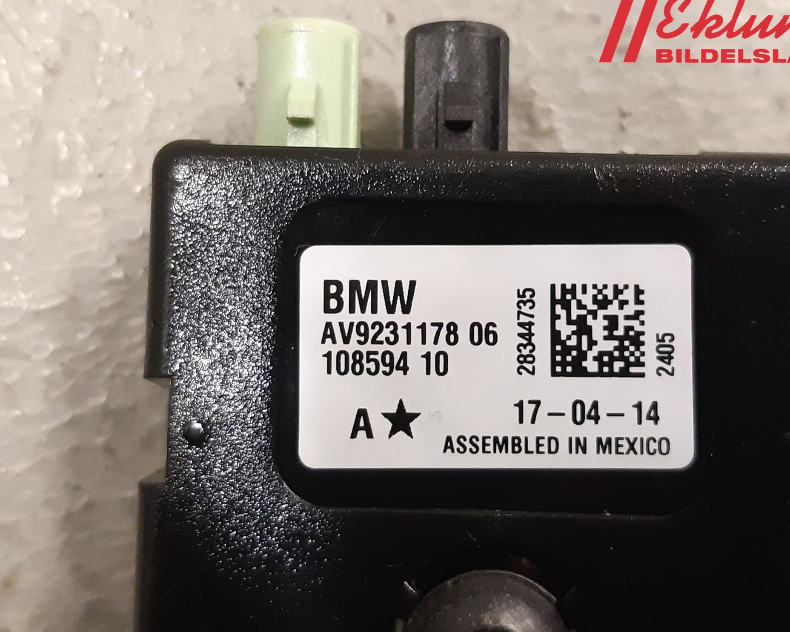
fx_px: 655
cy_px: 317
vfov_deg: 51.5
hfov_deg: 62.1
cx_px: 424
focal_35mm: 28
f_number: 1.7
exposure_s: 1/50
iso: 250
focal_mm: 3.93
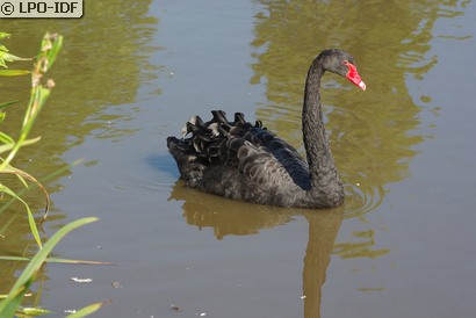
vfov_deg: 7.6
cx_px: 238
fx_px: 2382
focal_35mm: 180
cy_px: 159
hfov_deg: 11.4
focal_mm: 120
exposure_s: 1/750
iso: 400
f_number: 6.7
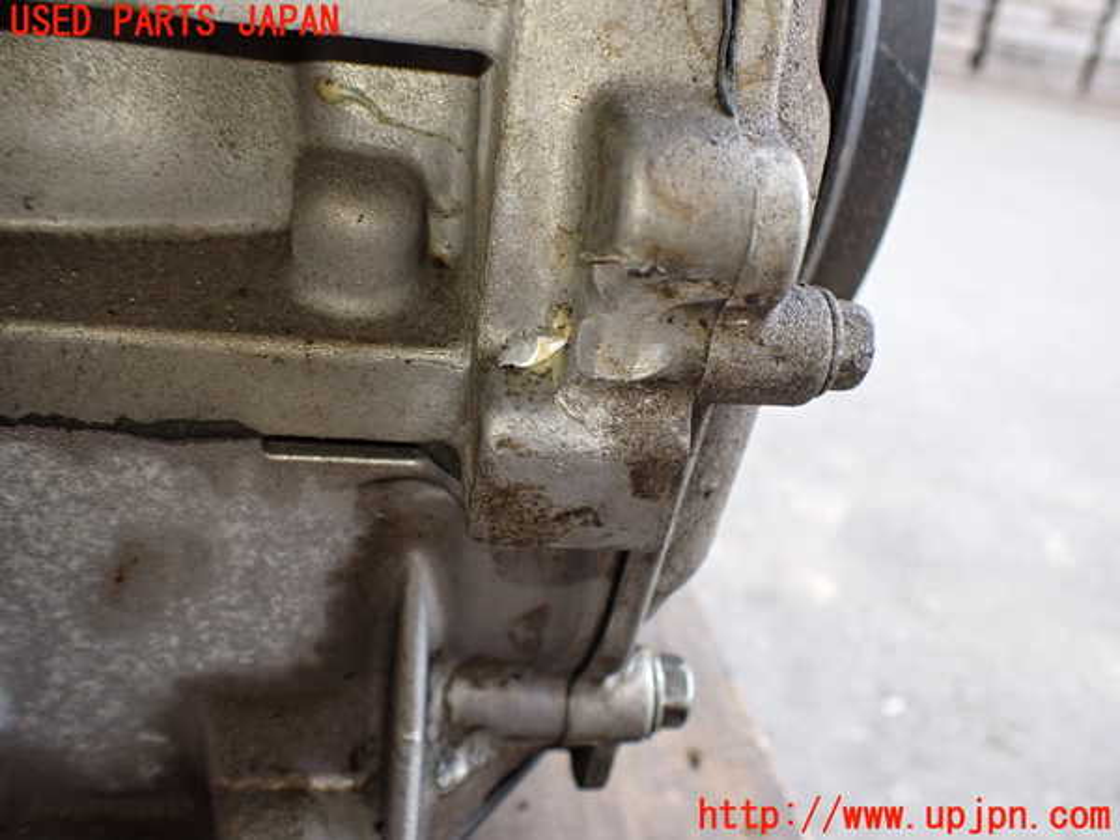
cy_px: 420
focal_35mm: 30
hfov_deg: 60.0
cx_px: 560
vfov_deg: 46.8
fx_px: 971
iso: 250
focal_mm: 5.4
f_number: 2.3
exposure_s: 1/125
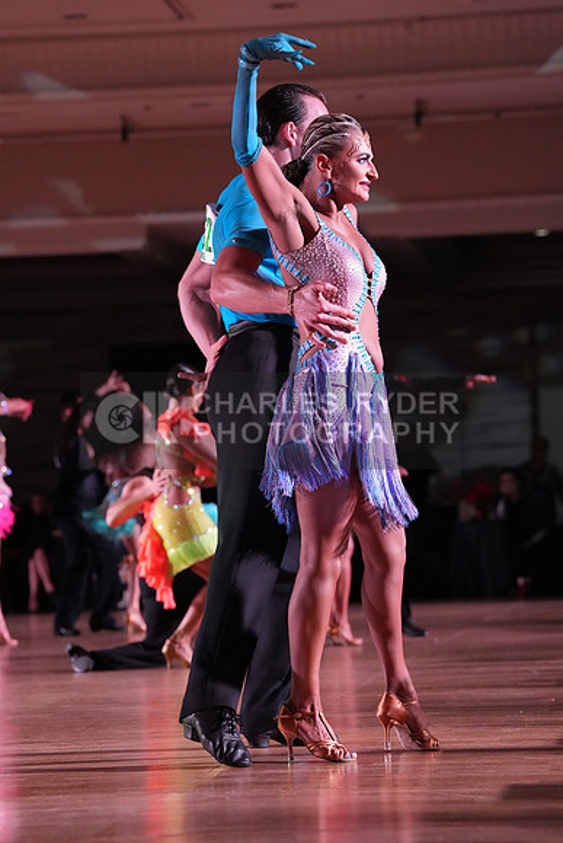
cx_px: 282
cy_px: 422
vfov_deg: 14.4
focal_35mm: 142
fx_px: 3329
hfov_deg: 9.7
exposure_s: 1/250
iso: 5000
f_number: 5.6
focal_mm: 142
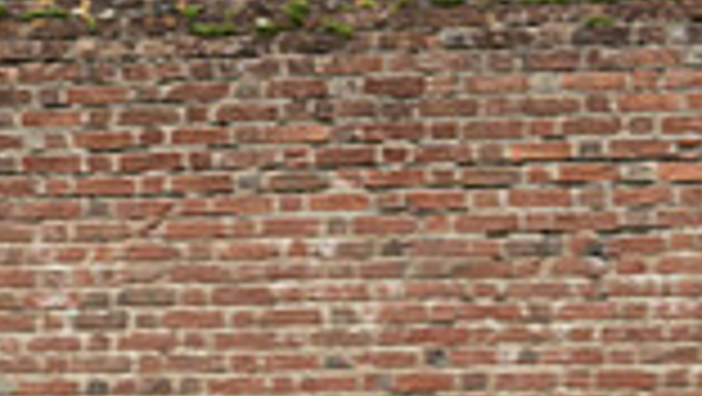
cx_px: -184
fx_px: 5234
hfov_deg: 7.6
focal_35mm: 281
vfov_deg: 4.3
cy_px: 178
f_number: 3.5
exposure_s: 1/1000
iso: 400
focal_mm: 70
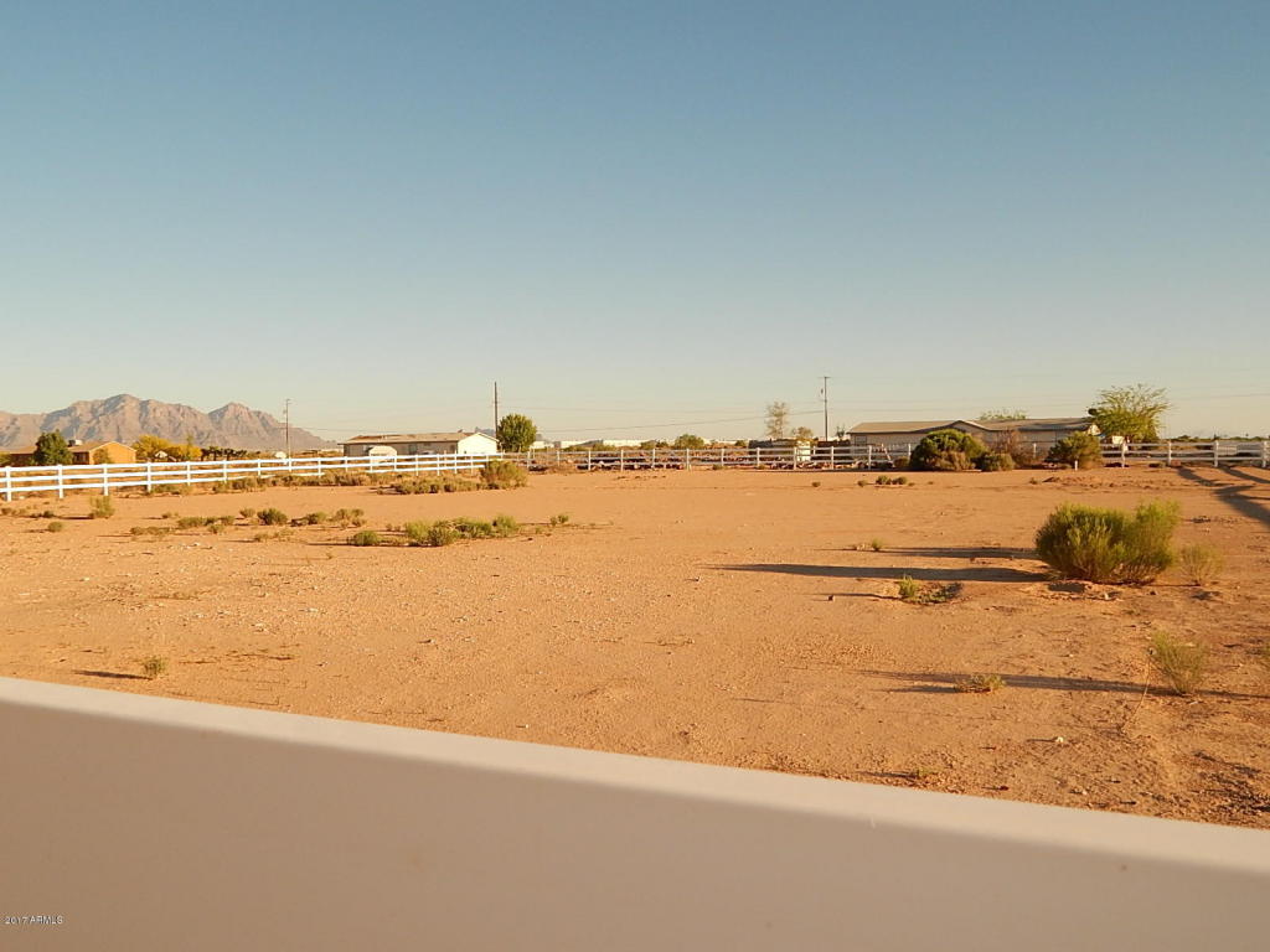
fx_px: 1137
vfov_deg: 45.4
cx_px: 635
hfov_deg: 58.4
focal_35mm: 31
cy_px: 476
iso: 200
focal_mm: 5.6
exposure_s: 1/500
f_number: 6.5
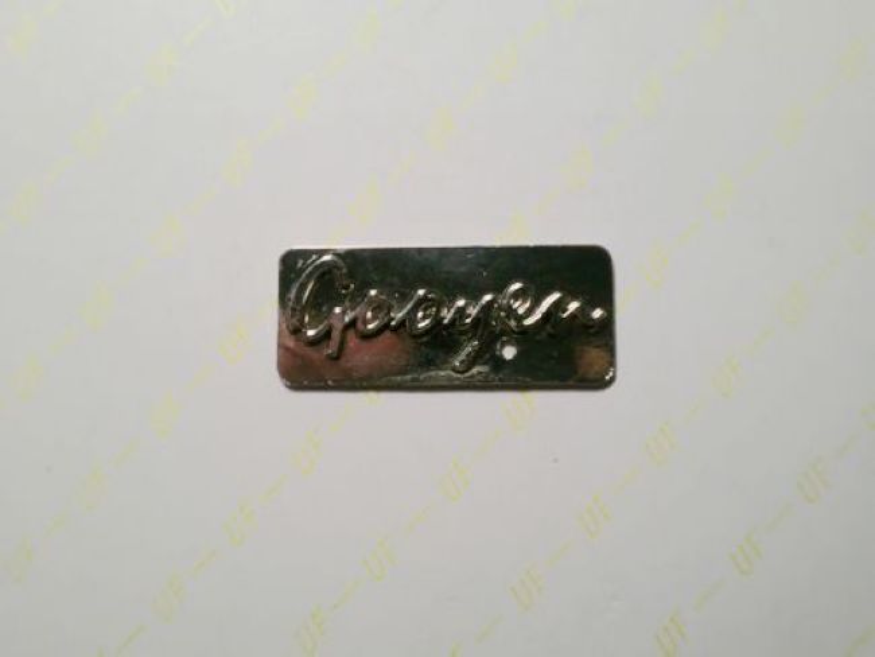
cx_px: 438
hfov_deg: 34.3
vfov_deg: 26.1
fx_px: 1416
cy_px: 328
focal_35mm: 56
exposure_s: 1/80
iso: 200
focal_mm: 9.3
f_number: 3.7
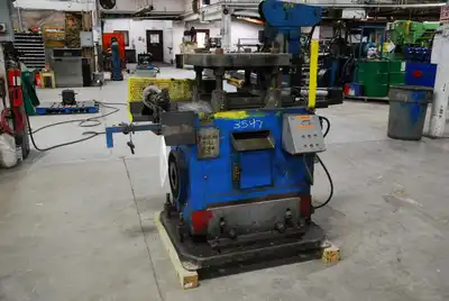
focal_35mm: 33
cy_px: 150
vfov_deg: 40.1
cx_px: 224
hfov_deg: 57.2
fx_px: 412
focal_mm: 22
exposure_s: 1/30
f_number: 3.8
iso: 1250
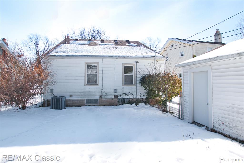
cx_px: 122
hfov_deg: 100.4
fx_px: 102
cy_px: 82
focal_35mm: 15
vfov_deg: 77.4
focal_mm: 10
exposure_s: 1/160
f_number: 5.6
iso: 125
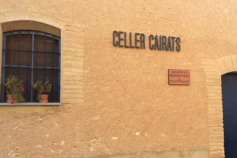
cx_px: 128
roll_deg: +0.5
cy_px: 95
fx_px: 217
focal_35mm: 33
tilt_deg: +5.9
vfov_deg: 39.8
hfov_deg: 57.1
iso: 32
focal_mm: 4.15
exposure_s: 1/376
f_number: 2.2
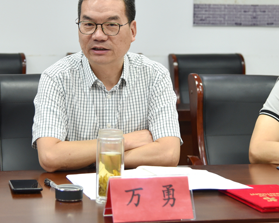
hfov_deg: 26.9
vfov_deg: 21.8
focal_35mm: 70
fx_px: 578
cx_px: 82
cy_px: 92
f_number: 4
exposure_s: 1/60
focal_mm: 52
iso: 720
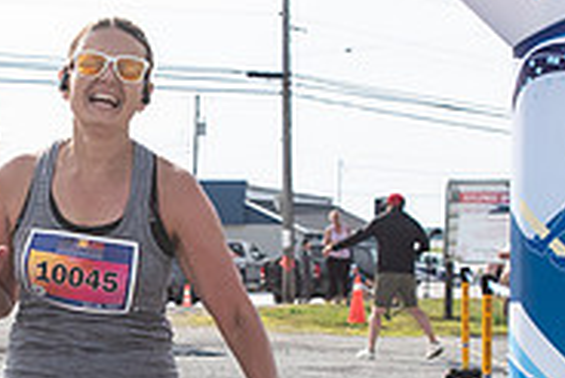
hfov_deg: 15.1
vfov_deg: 10.3
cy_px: 229
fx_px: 2105
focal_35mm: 134
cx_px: 31
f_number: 4
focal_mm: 32
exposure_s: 1/3200
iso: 800
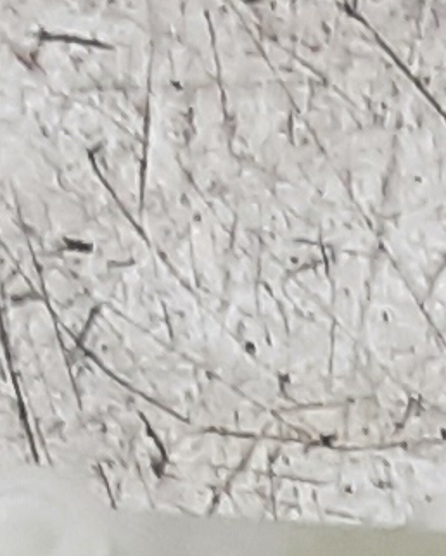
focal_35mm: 267
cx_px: 1075
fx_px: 4401
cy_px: 2069
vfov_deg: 6.2
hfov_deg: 5.6
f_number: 1.9
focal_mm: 2.91
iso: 100
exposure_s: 1/50
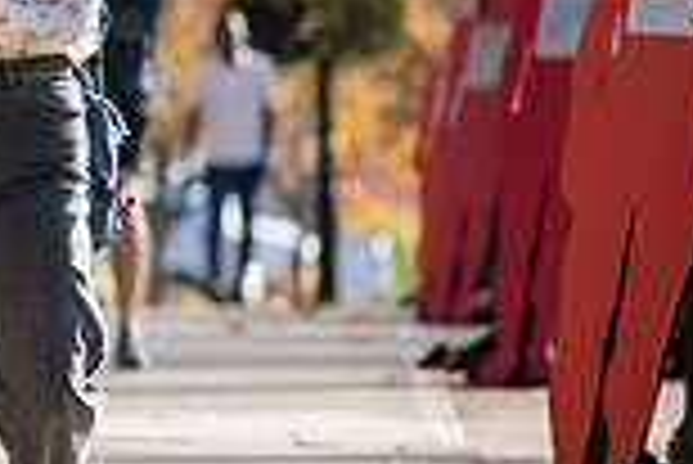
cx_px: -315
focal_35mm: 755
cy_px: -88
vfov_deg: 1.8
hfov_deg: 2.7
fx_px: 14547
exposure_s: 1/400
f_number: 4
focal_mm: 200
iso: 160
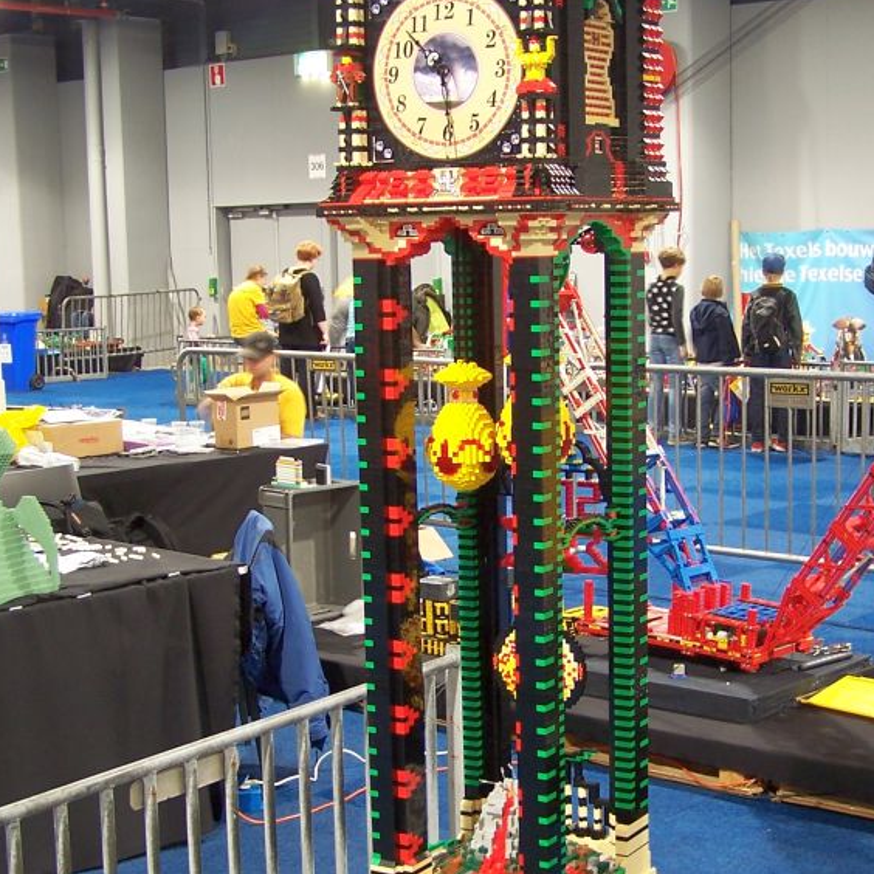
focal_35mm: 61
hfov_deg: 28.0
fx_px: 1742
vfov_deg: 28.1
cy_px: 530
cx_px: 553
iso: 80
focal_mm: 6.3
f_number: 2.8
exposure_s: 1/2
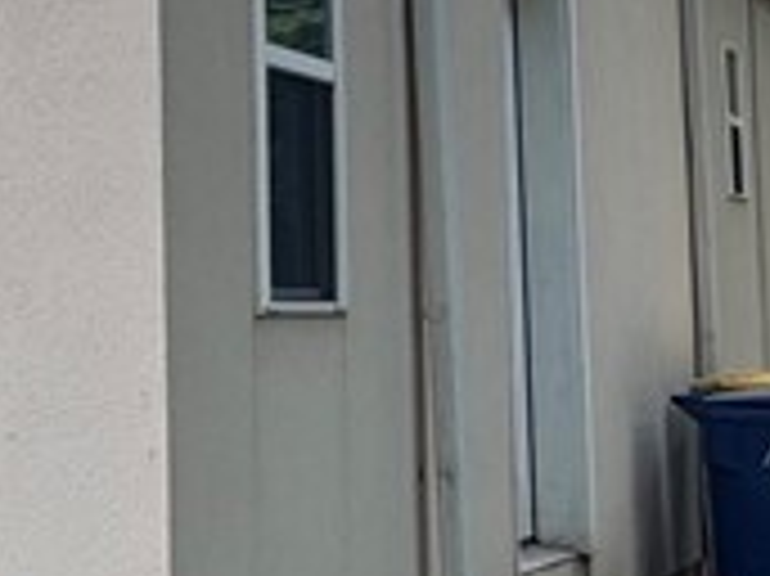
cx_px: -401
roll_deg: -0.7
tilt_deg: +4.4
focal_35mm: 84
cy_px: 140
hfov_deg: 20.0
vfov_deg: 17.4
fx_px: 1867
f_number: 2.2
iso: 40
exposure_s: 1/216
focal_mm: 2.22
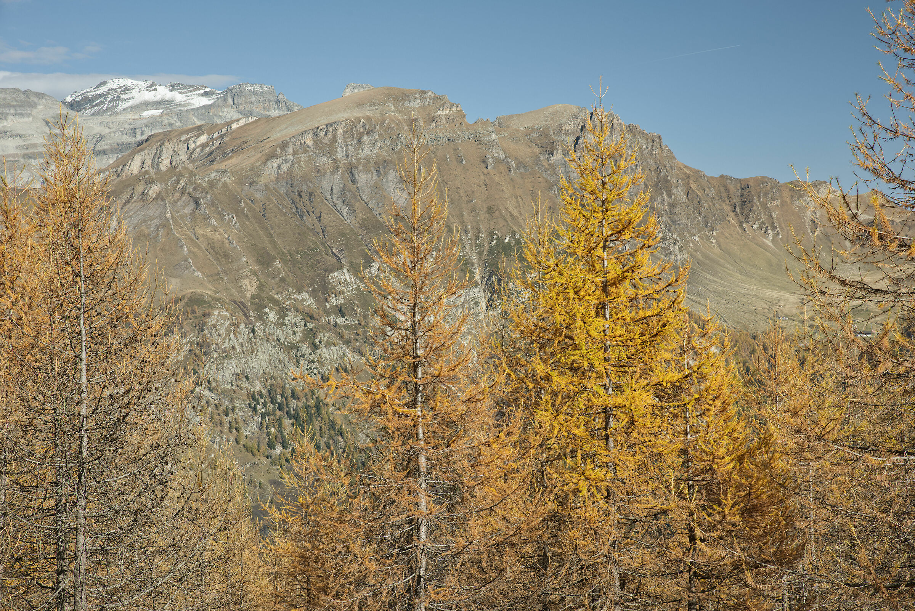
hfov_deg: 28.8
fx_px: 1780
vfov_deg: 19.5
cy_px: 306
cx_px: 458
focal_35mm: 70
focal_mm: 70
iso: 100
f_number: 11
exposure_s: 1/40
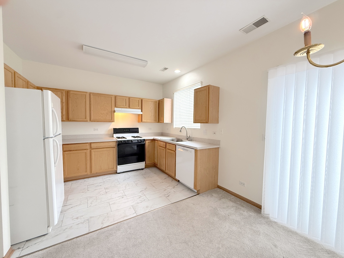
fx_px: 139
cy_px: 129
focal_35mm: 14
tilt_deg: -2.7
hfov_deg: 102.1
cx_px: 172
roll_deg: -1.5
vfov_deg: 85.7
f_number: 2.2
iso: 200
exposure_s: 1/120
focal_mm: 2.22
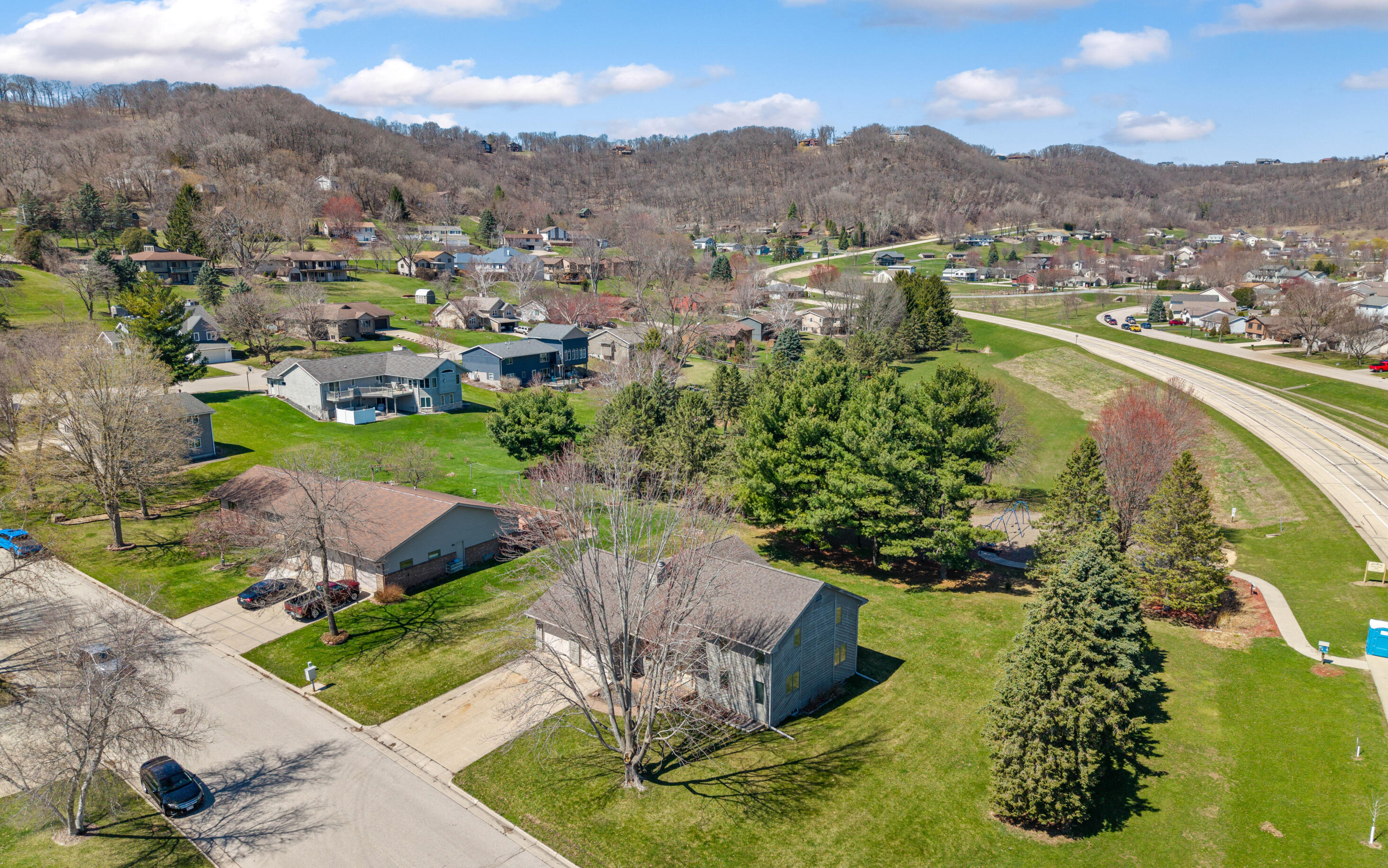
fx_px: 984
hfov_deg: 70.4
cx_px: 702
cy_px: 465
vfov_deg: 47.6
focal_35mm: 26
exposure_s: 1/320
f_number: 1.8
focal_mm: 8.67
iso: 100
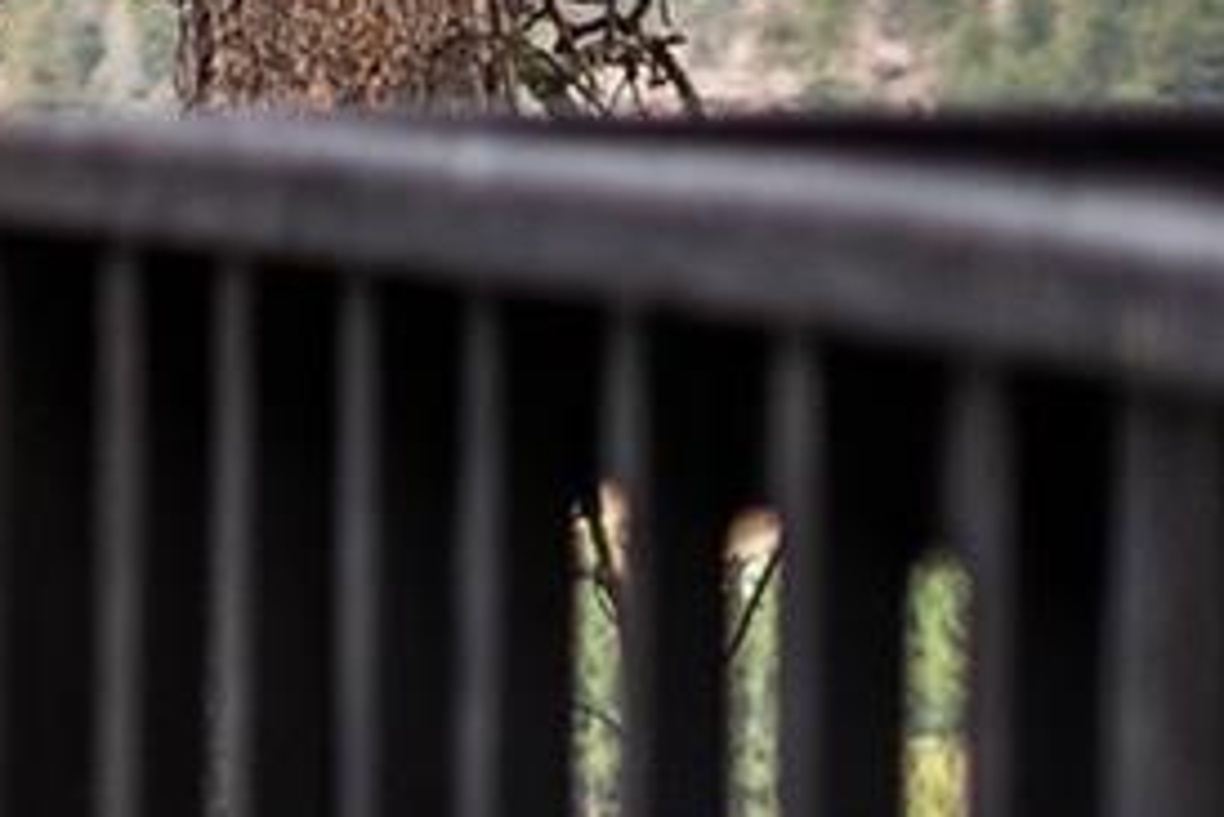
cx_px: -1738
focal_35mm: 292
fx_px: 9933
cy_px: -317
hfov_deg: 6.7
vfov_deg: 4.7
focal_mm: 50
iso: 200
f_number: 1.8
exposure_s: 1/1600
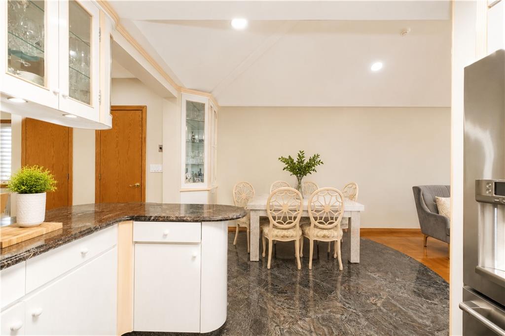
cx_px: 252
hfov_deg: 100.4
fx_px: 210
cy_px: 168
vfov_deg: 77.3
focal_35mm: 15
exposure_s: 1/60
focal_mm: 10
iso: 1600
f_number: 8
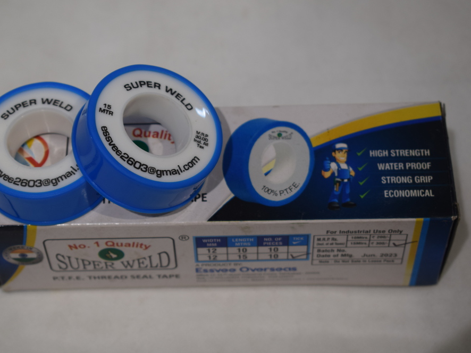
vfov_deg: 16.5
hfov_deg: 21.9
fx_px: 1218
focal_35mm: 90
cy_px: 176
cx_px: 209
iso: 400
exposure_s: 1/100
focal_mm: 55
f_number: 5.6
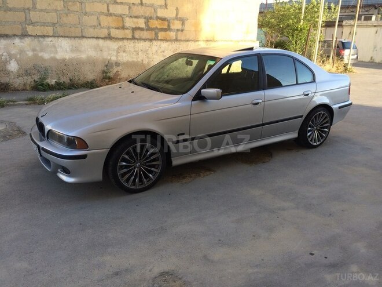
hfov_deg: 61.7
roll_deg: -2.1
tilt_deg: -18.9
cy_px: 144
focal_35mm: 29
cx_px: 191
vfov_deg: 48.2
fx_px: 320
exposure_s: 1/230
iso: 32
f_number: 2.2
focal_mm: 4.15
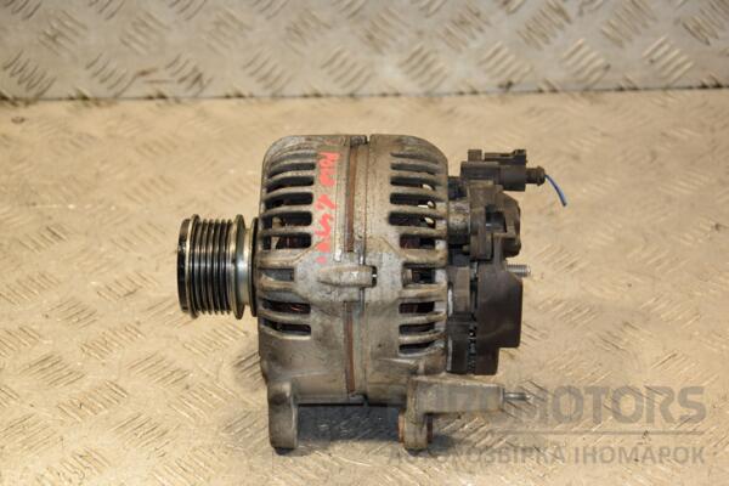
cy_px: 243
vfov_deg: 17.5
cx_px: 364
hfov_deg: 26.0
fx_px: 1579
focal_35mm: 78
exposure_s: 1/160
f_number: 5
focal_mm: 52
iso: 800
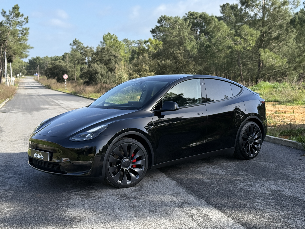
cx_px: 152
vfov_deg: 30.3
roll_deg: +1.1
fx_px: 423
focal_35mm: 48
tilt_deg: -5.4
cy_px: 114
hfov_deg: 39.7
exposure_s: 1/1754
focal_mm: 6.76
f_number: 1.78
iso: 100
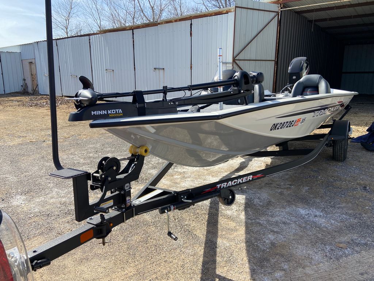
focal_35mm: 26
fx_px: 281
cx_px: 187
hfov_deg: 67.3
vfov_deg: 53.1
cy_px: 140
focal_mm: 4.25
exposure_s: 1/1927
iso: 32
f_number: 1.8
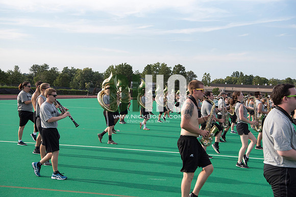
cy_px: 98
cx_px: 148
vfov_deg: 29.3
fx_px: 378
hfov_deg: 42.7
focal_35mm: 46
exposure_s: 1/4000
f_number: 5.6
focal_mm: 46
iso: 800
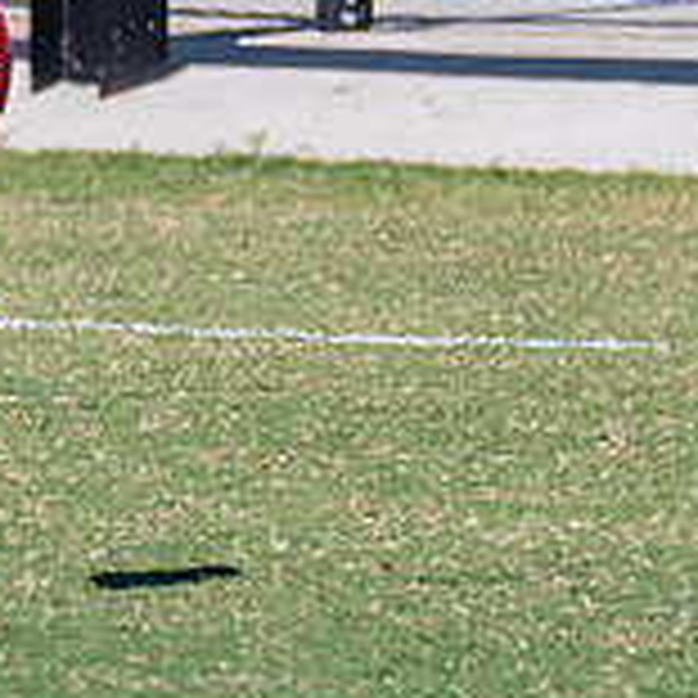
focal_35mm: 3631
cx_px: -341
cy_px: 91
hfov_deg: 0.5
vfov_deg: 0.5
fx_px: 82834
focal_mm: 600
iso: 800
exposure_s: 1/3200
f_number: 7.1
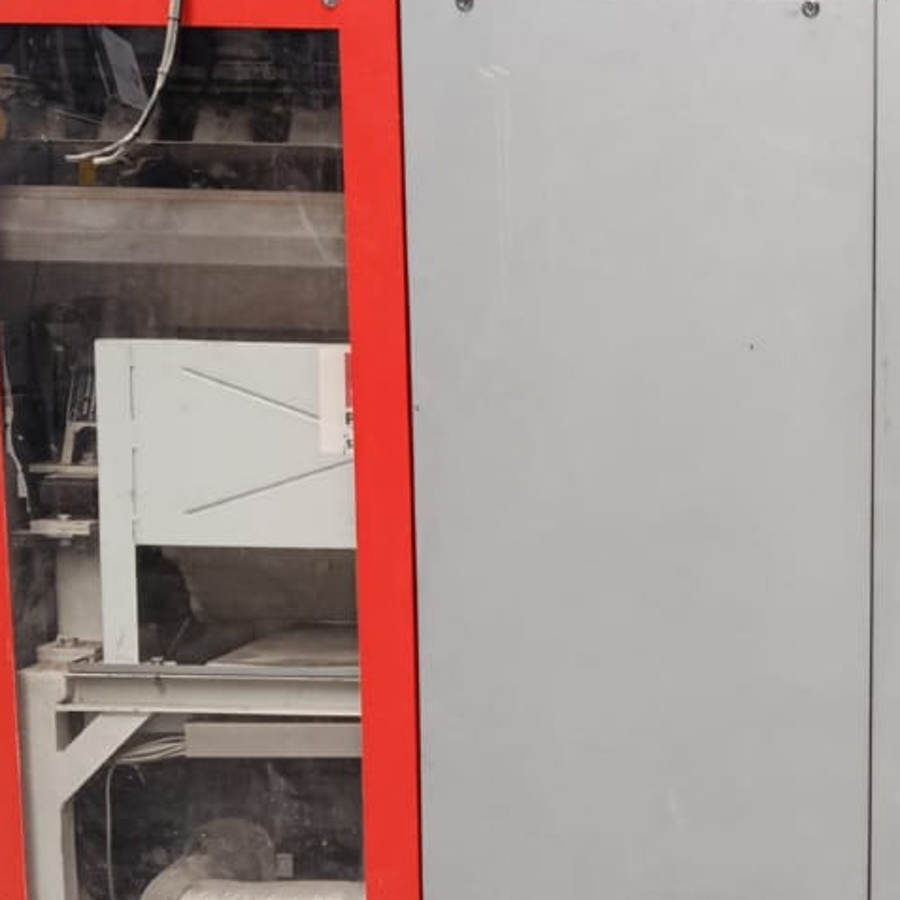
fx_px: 1883
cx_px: 947
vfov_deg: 26.8
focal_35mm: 64
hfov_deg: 25.3
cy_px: 540
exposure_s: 1/50
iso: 590
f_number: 1.7
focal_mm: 5.24
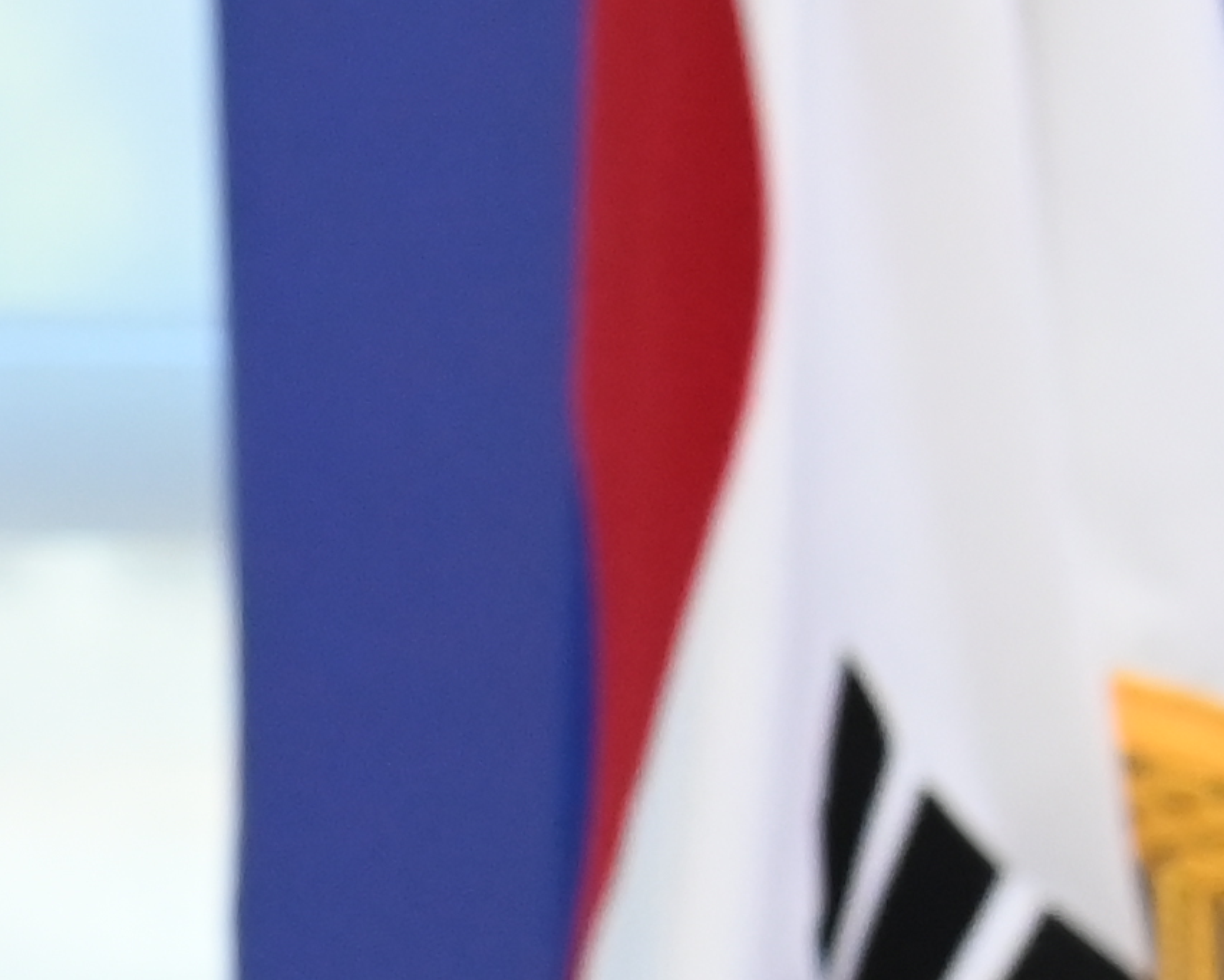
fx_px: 23301
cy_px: 1294
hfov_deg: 3.0
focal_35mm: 643
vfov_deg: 2.4
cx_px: 3013
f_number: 6.3
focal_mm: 105
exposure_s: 1/250
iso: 3200
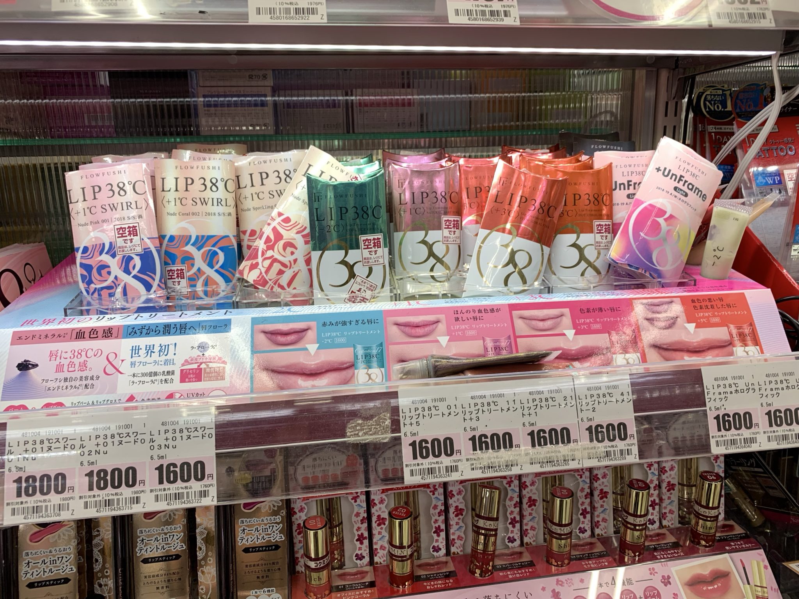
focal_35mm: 26
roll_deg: +1.1
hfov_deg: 67.3
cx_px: 400
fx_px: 600
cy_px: 300
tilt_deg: -14.0
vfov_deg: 53.1
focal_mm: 4.25
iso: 25
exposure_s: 1/123
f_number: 1.8
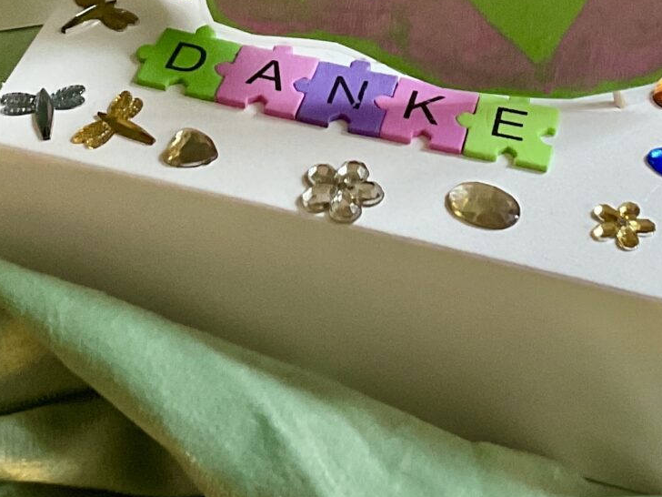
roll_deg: -5.0
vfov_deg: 13.8
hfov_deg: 19.2
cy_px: -200
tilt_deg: -36.5
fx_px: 1951
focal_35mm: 102
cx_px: 403
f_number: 1.8
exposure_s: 1/50
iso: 100
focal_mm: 3
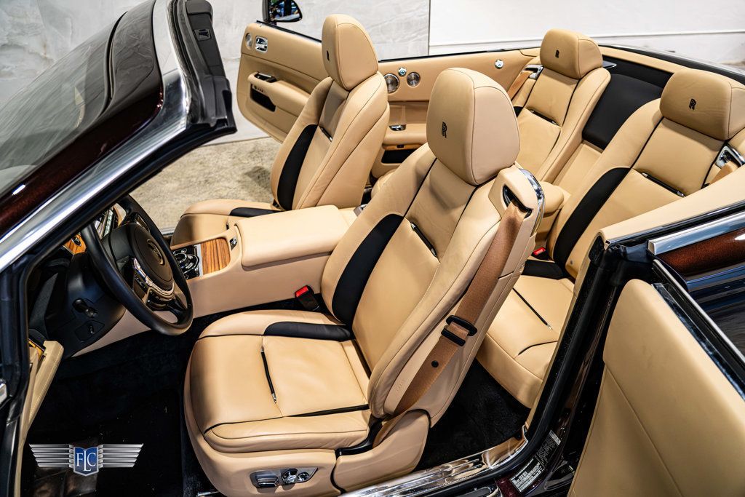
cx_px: 372
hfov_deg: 71.6
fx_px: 516
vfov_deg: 51.4
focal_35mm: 25
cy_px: 239
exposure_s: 1/80
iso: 1250
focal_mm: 24
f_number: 4
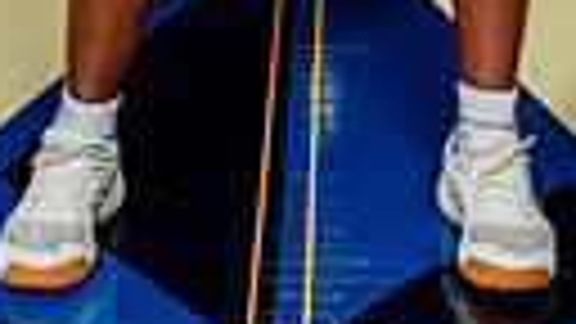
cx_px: 360
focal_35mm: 162
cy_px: -544
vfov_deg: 6.9
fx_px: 2474
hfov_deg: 13.3
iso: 800
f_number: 7.1
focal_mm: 44
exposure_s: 1/200
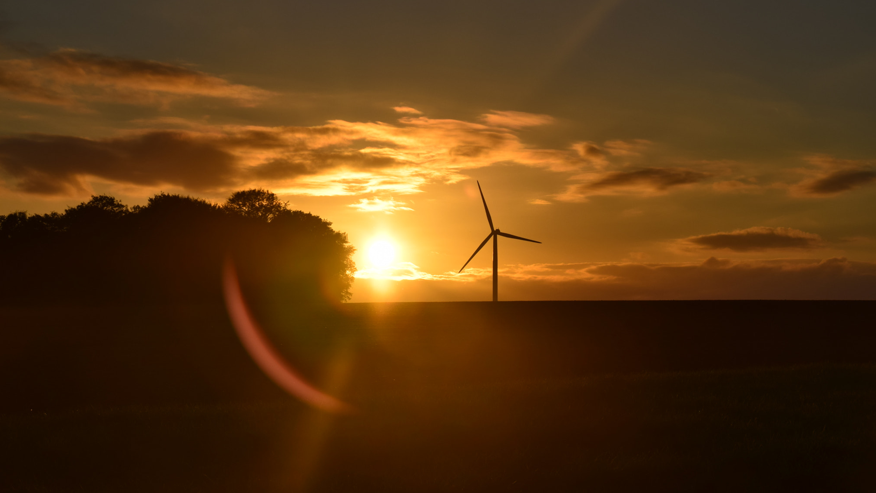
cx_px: 437
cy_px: 205
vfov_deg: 14.6
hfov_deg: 25.6
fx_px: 1928
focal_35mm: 83
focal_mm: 52
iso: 200
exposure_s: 1/1000
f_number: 13
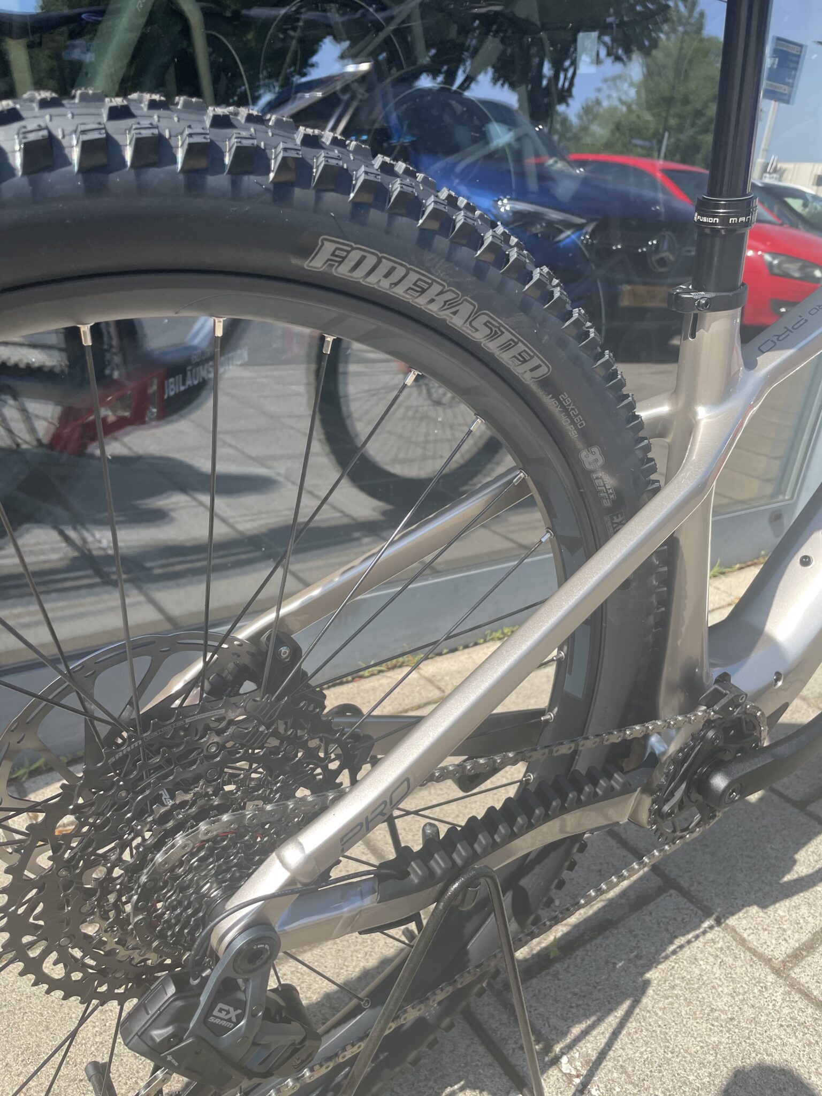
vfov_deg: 67.3
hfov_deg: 53.1
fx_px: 823
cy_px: 548
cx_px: 411
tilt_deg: -23.5
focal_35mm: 26
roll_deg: -6.4
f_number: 1.6
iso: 32
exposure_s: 1/1052
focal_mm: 4.2
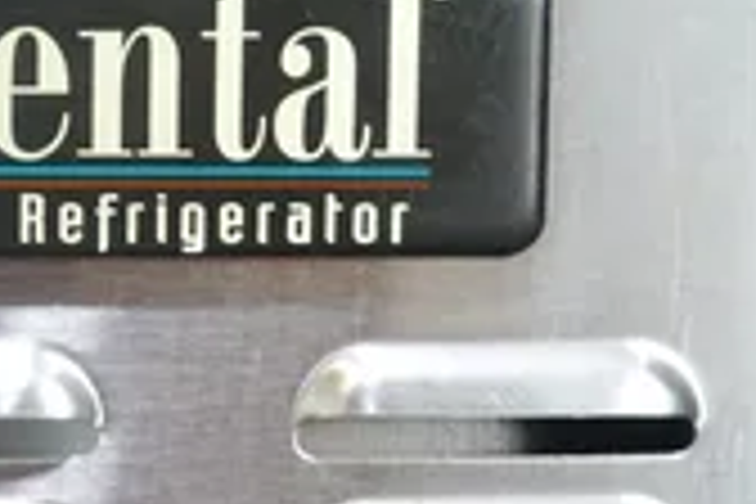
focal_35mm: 105
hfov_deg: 18.7
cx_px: -63
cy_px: 88
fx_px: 2205
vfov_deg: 13.0
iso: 1000
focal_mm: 16.21
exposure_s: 1/25
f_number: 4
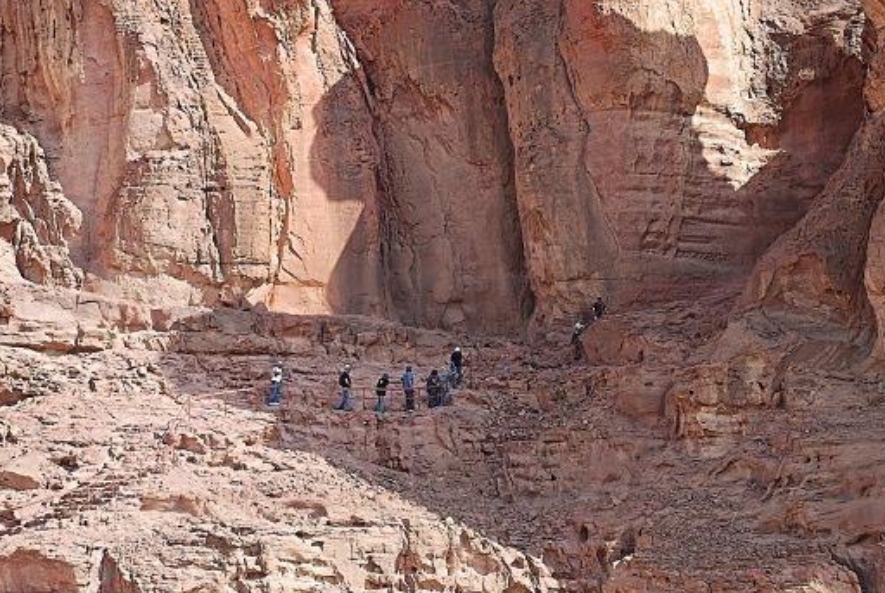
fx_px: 2856
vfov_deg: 11.8
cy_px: 228
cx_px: 468
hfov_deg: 17.6
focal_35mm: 116
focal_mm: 44
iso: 125
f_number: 7.1
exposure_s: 1/200
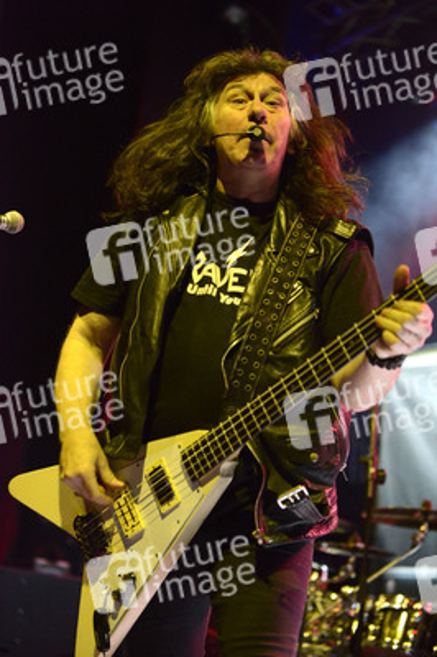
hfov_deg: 19.4
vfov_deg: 28.9
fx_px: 1277
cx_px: 218
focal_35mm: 70
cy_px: 328
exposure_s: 1/200
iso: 6400
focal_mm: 70
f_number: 2.8
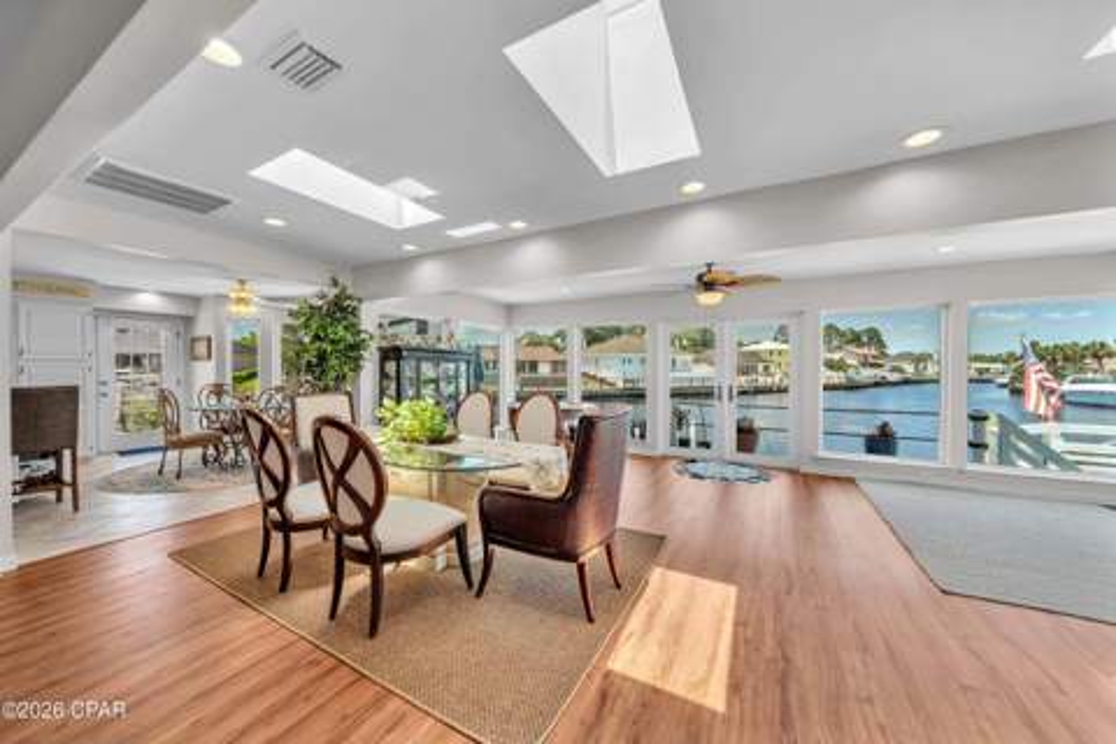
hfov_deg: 112.6
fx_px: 372
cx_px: 558
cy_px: 372
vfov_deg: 90.0
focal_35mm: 12
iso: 100
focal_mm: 12
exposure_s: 1/1250
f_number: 5.6
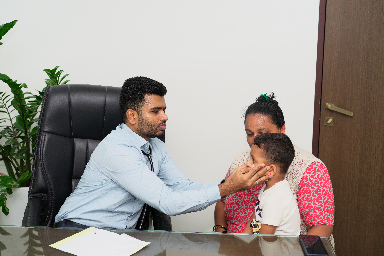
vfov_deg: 33.4
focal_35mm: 40
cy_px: 128
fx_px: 427
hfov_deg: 48.5
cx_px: 192
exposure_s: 1/160
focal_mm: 40
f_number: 4.5
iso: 500
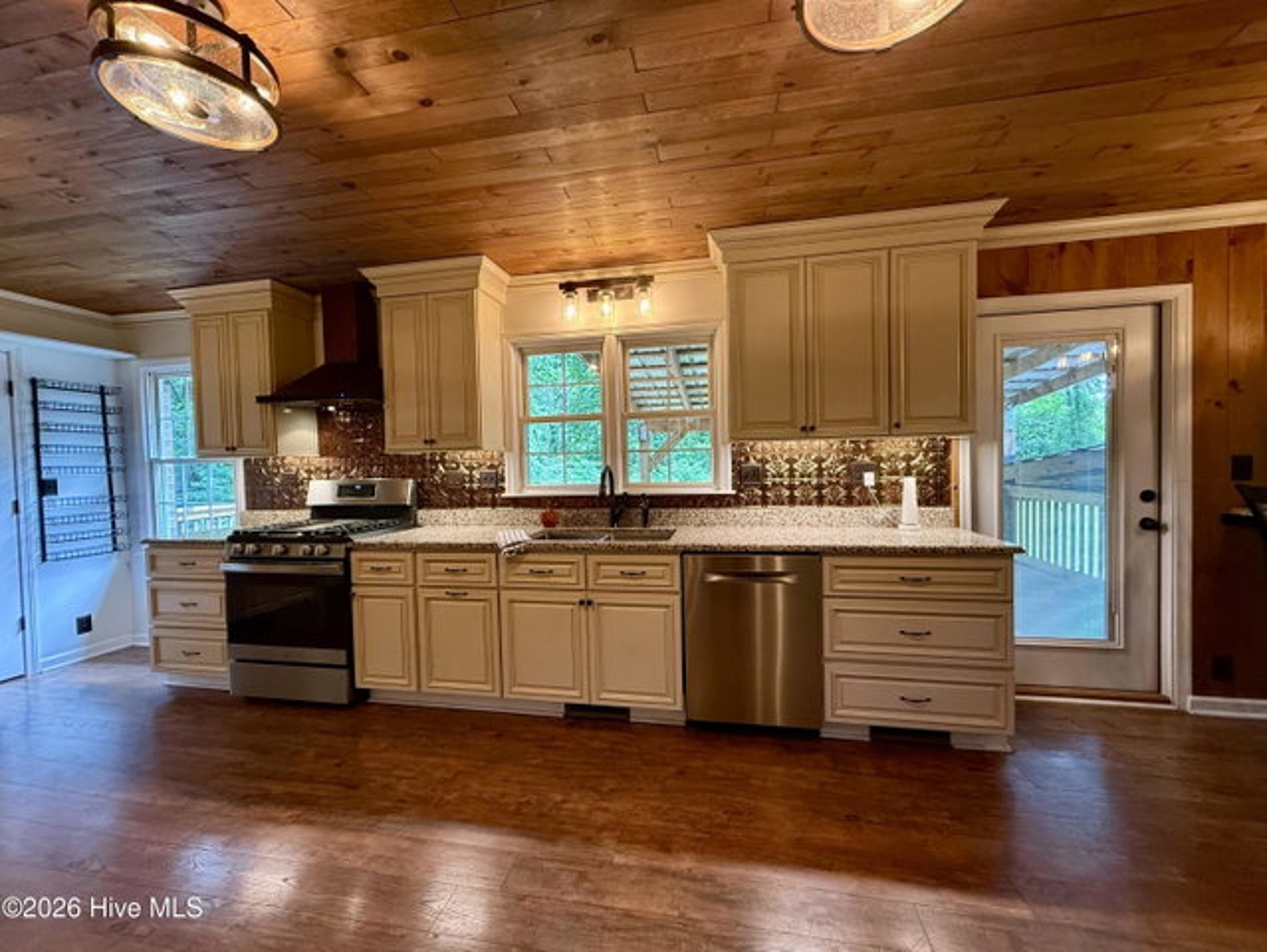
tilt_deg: -1.1
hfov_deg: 102.0
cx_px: 634
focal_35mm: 14
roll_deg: +1.1
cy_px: 476
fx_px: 513
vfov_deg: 85.7
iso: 250
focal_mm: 2.22
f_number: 2.2
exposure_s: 1/60
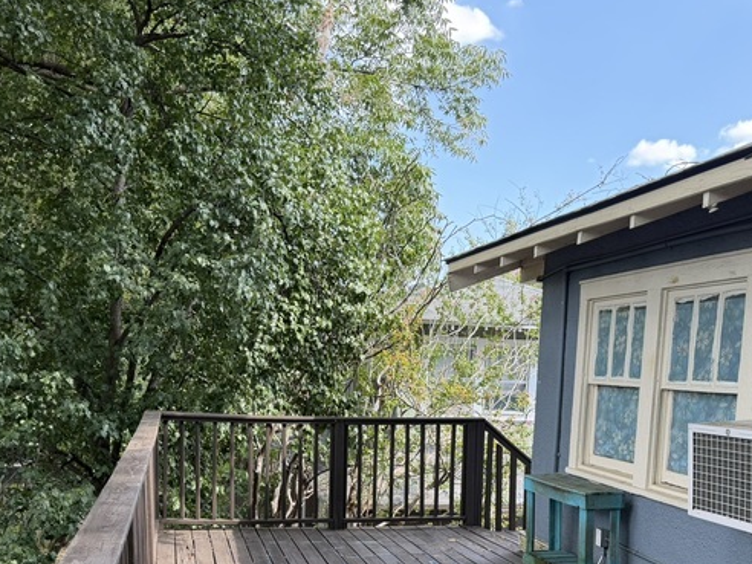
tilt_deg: -7.1
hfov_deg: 47.9
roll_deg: -1.2
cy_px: 451
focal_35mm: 39
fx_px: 847
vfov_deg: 35.6
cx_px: 384
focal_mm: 6.76
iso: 80
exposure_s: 1/295
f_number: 1.78
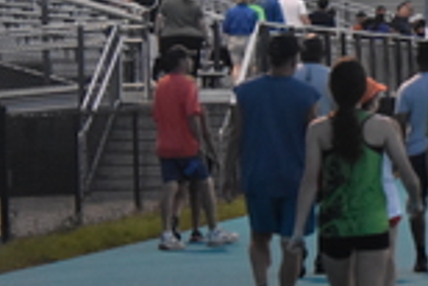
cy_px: 112
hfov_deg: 6.8
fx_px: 3508
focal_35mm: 295
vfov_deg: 4.7
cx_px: 753
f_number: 4.5
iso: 3200
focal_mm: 55
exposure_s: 1/320
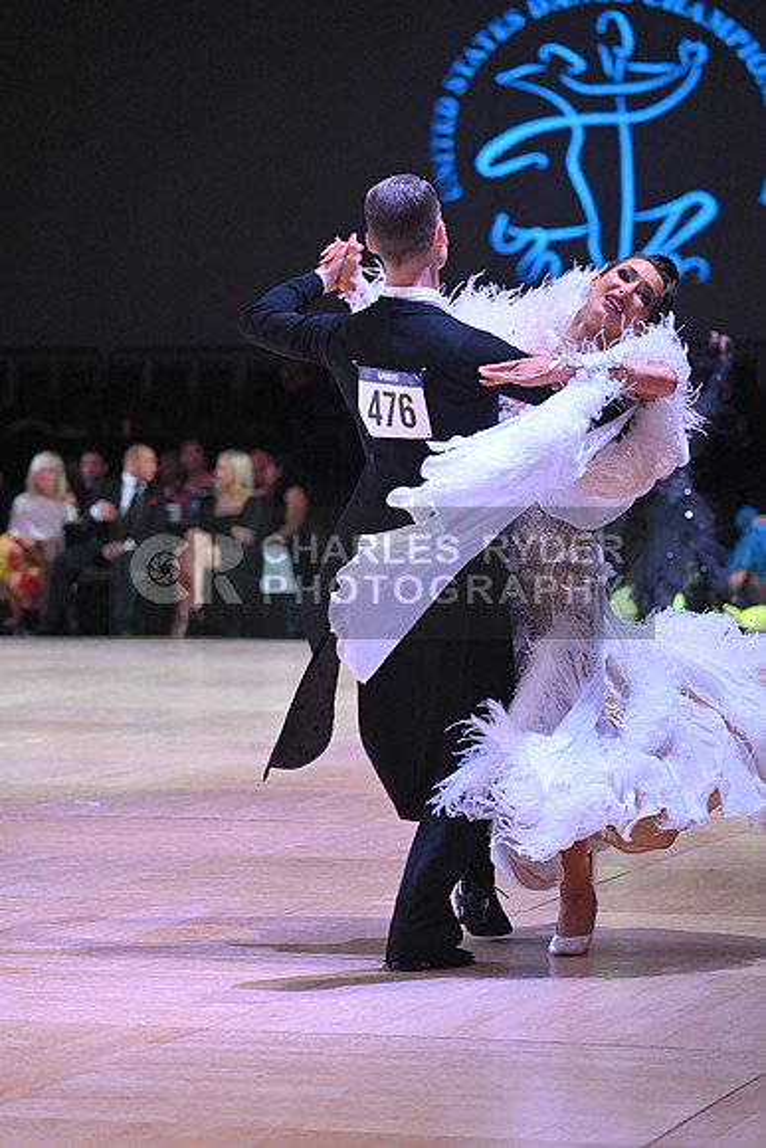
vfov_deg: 15.2
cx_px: 383
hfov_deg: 10.2
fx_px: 4306
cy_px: 574
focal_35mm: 135
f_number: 5
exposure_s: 1/400
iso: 4000
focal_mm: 135
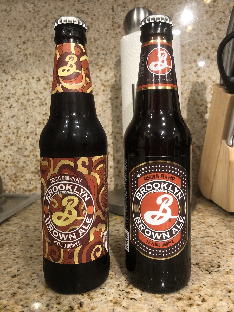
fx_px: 252
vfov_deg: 63.4
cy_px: 156
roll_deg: +0.3
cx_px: 117
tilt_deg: -3.4
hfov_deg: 49.7
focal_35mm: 28
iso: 40
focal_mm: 3.99
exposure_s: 1/17
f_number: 1.8
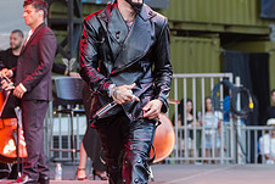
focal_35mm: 226
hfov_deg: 9.1
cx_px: 123
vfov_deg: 6.1
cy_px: 51
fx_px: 1727
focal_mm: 86
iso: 3200
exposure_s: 1/320
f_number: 3.5
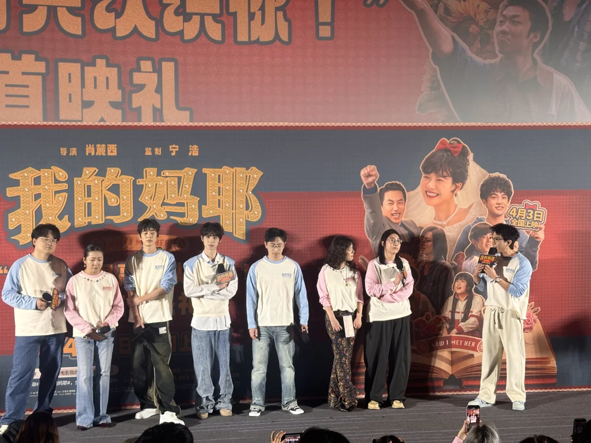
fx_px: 820
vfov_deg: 30.3
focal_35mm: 48
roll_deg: +0.2
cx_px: 296
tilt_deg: -1.0
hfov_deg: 39.7
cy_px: 222
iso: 100
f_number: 1.78
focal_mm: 6.86
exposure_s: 1/48
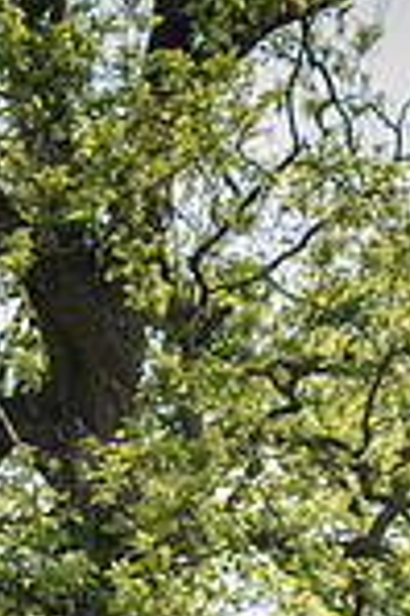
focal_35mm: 151
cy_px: 897
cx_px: -87
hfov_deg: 9.0
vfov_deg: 13.0
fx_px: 2585
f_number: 6.3
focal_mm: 50
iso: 800
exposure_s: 1/640
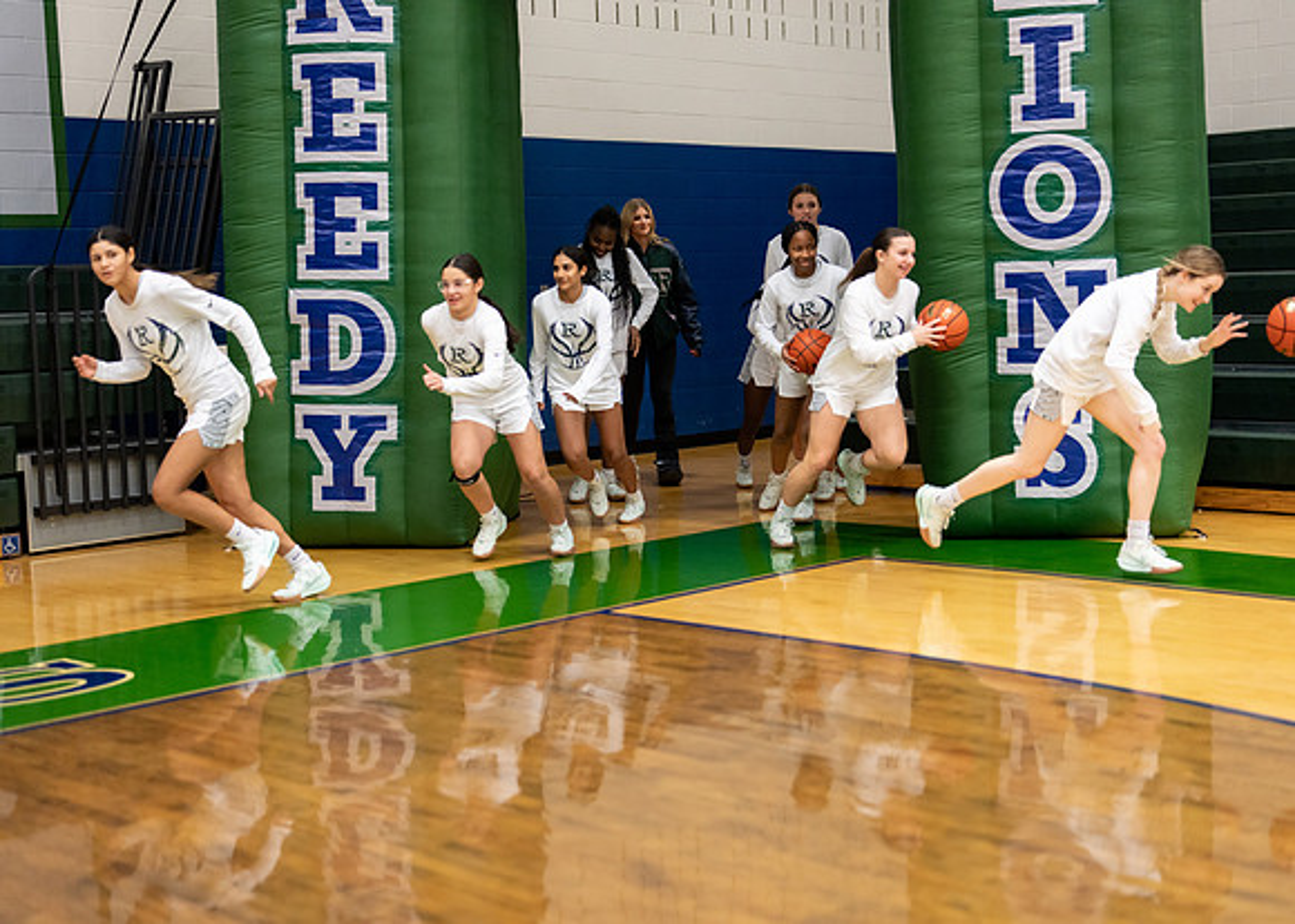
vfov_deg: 27.0
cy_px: 462
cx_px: 648
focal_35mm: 52
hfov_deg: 37.2
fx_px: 1926
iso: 1250
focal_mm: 50
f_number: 1.2
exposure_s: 1/1000
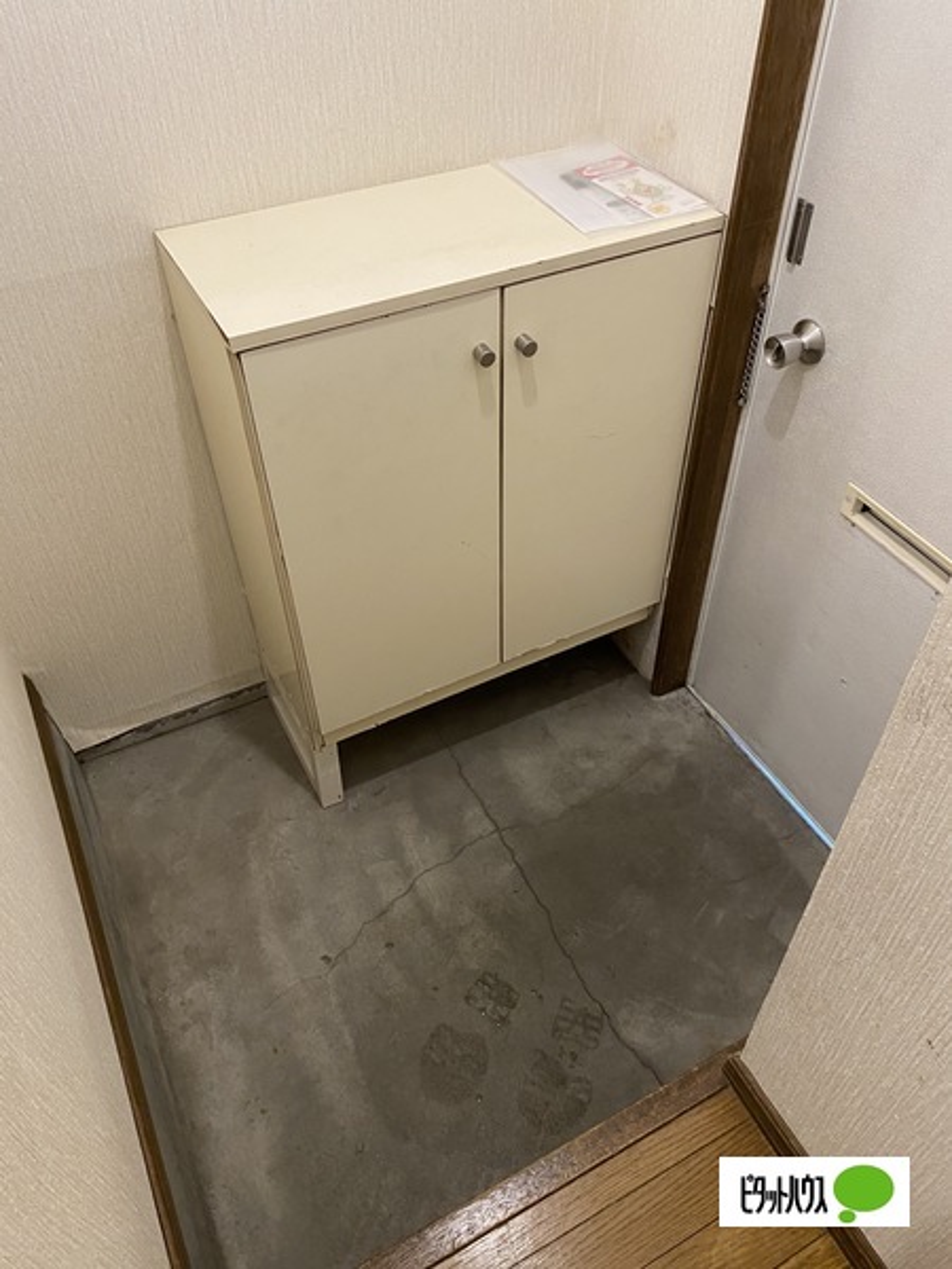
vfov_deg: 67.3
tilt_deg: -44.9
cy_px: 634
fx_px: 953
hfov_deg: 53.1
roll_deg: +1.9
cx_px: 476
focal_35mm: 26
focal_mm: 4.25
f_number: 1.8
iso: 200
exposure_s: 1/50
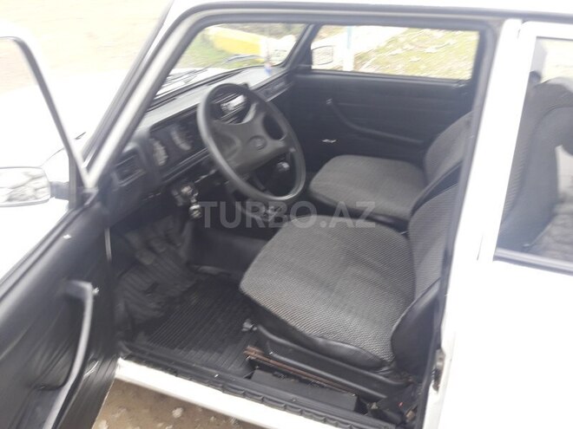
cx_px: 286
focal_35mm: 28
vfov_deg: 49.7
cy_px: 214
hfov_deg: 63.4
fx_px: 463
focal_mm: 3.7
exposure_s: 1/50
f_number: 1.9
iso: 50
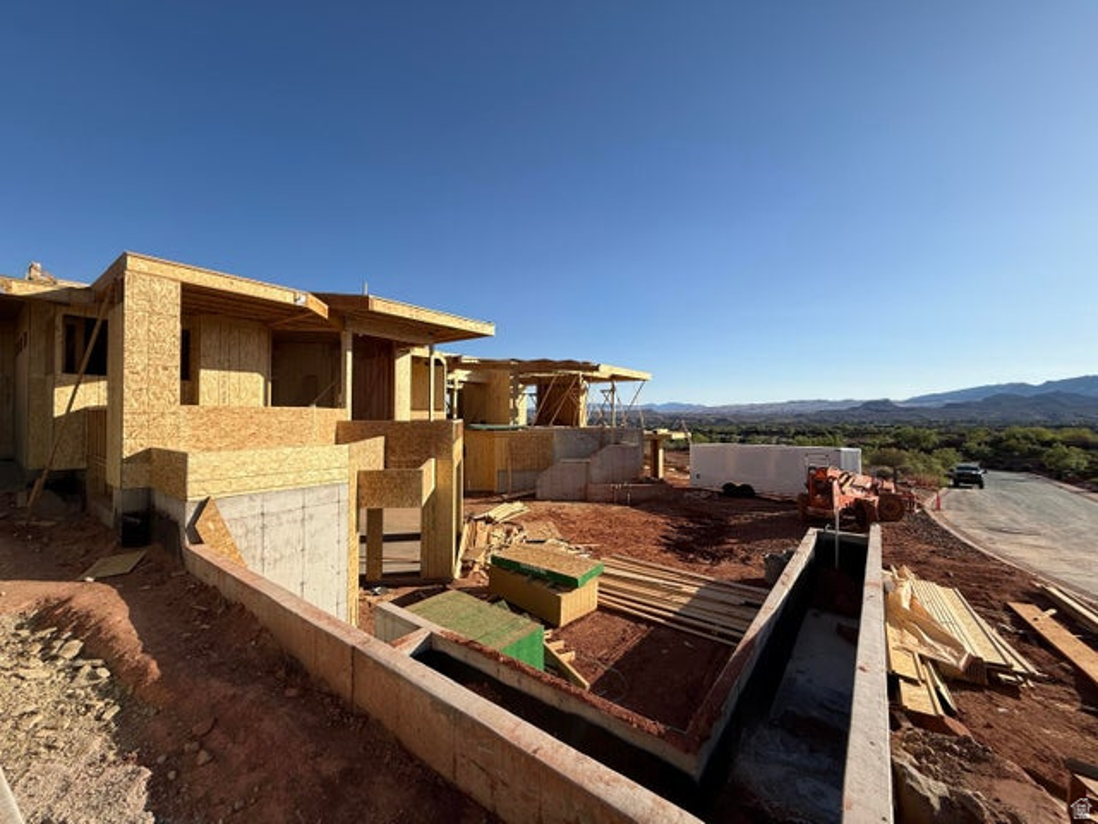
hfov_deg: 102.1
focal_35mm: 14
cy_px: 412
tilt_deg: +1.3
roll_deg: +0.1
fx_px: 444
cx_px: 549
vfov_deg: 85.7
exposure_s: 1/2237
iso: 50
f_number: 2.2
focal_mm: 2.22
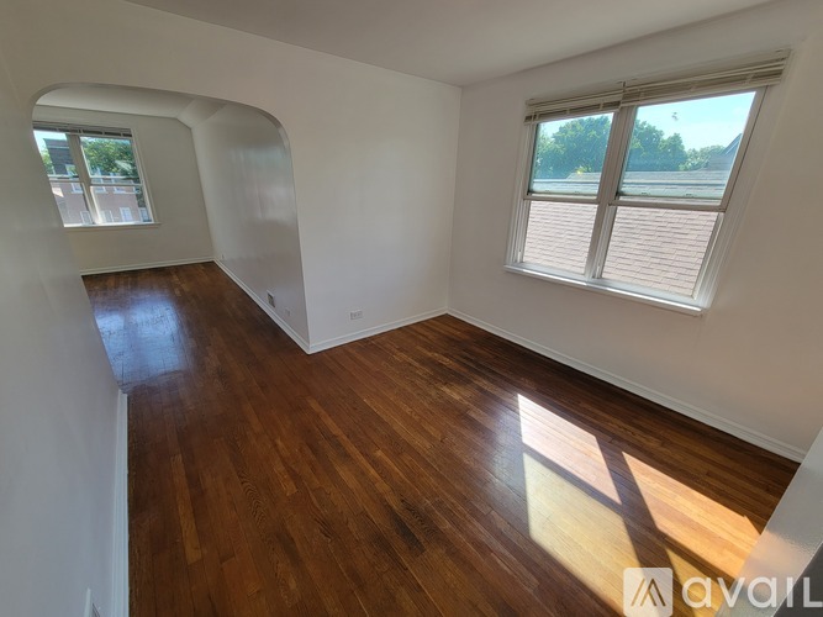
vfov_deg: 89.9
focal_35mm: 13
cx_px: 412
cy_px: 308
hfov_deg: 106.2
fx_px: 309
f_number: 2.2
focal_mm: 2.2
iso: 50
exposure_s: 1/201
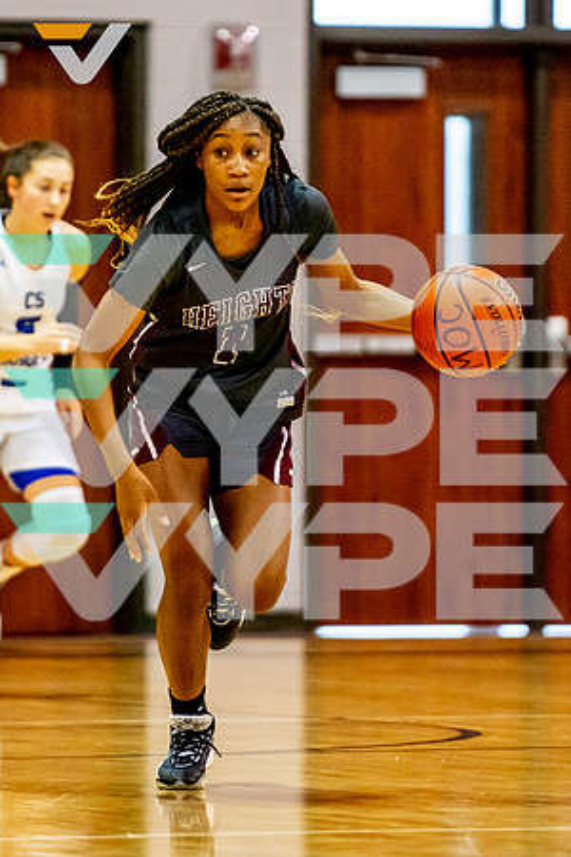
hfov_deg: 3.0
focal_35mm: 459
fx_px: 10930
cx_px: 279
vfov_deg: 4.5
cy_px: 381
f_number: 2.8
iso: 2500
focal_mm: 200
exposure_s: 1/1250
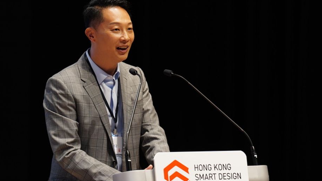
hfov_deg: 7.9
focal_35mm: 274
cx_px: 202
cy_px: 100
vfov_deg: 4.4
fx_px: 2339
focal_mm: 200
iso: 1600
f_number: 2.8
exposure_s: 1/160
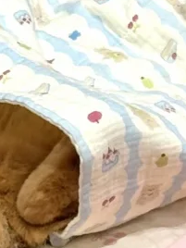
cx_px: 120
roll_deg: +0.3
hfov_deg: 5.8
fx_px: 1848
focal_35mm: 258
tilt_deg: -37.8
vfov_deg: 7.7
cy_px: 134
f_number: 1.78
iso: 80
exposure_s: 1/100
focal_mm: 6.76
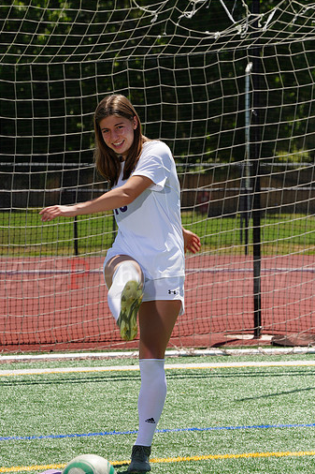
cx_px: 166
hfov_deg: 6.0
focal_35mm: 227
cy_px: 269
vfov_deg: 9.1
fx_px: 2981
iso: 200
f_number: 13
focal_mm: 198
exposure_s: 1/250
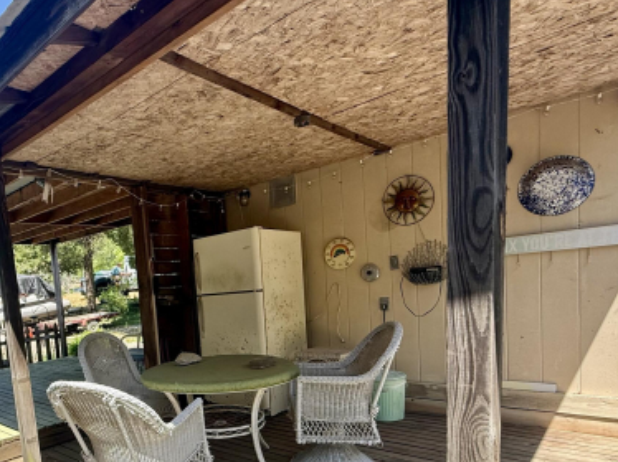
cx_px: 163
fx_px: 446
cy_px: 332
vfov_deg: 53.0
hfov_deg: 65.6
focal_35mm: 25
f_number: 2.2
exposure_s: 1/540
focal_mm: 2.22
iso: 64
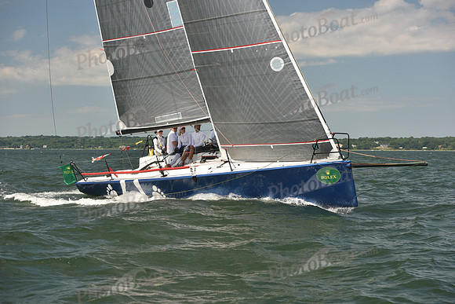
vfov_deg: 19.5
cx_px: 228
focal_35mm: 70
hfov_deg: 28.8
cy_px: 152
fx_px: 885
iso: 320
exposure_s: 1/1000
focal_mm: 70
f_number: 5
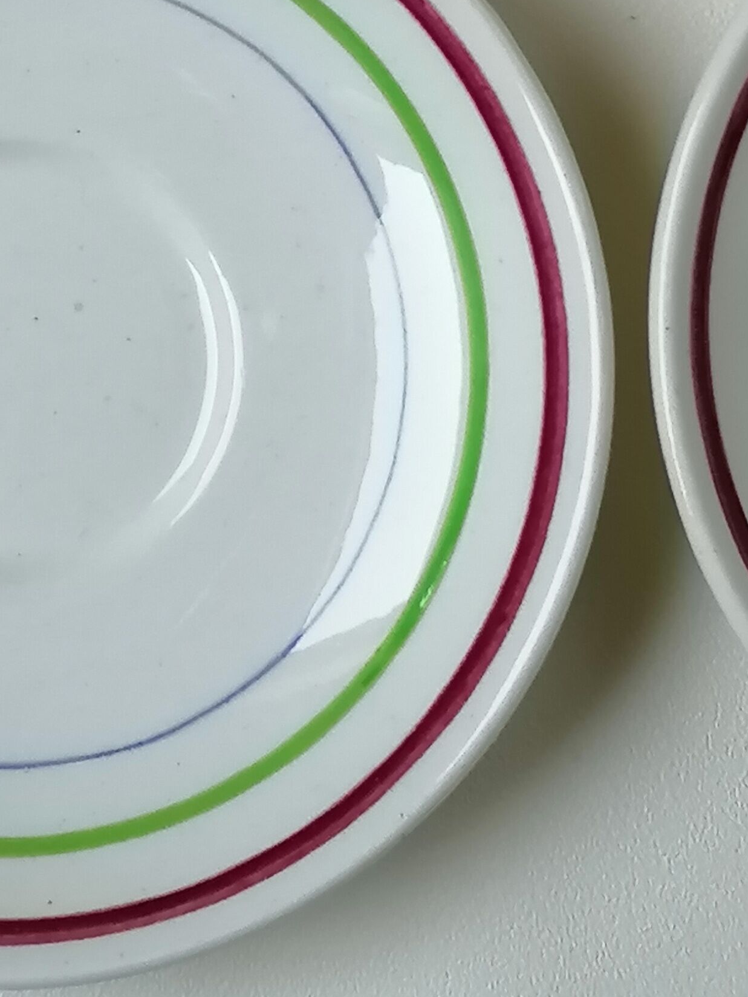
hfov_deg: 11.3
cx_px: 206
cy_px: -133
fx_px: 3774
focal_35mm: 131
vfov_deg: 14.7
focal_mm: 4.75
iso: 160
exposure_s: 1/40
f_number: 1.8
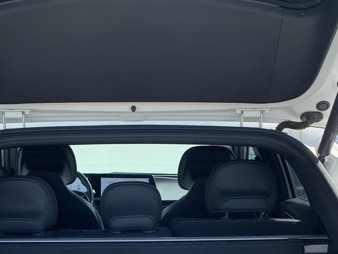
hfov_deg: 29.3
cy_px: 300
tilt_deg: -15.1
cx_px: 134
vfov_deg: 20.8
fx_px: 644
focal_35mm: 66
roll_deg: -0.1
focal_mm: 4.25
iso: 25
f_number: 1.8
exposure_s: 1/623
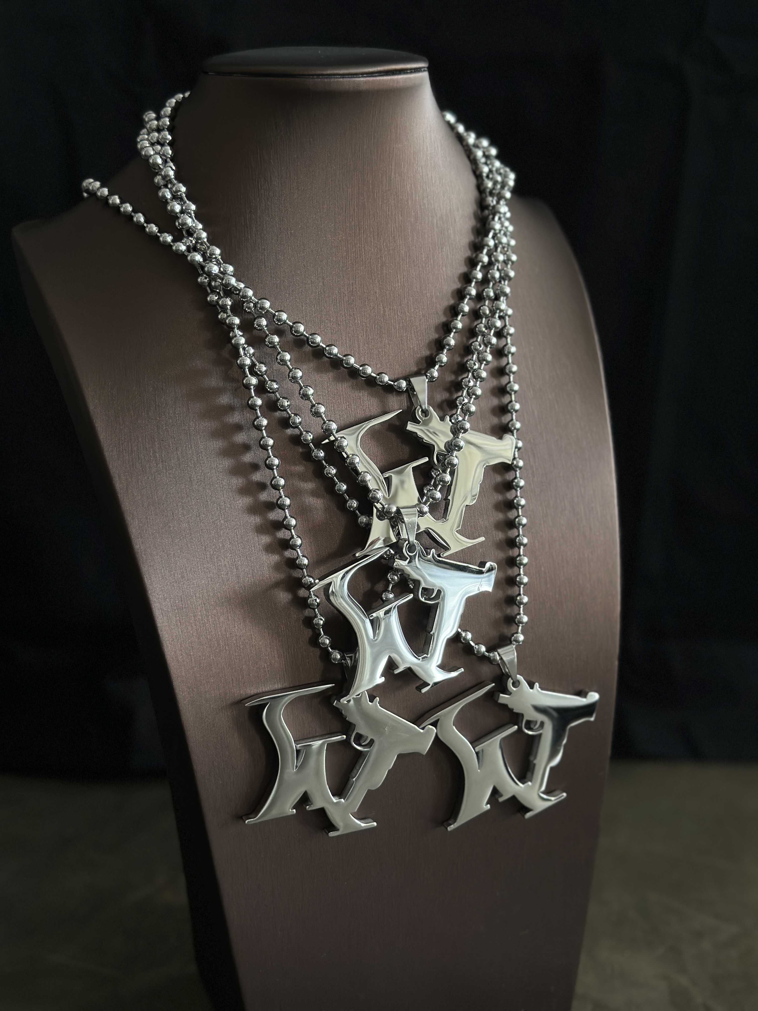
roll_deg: +0.0
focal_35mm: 48
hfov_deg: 30.3
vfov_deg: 39.7
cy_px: 506
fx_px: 1401
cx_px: 379
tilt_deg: -17.7
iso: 125
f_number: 1.78
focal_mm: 6.86
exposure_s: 1/111
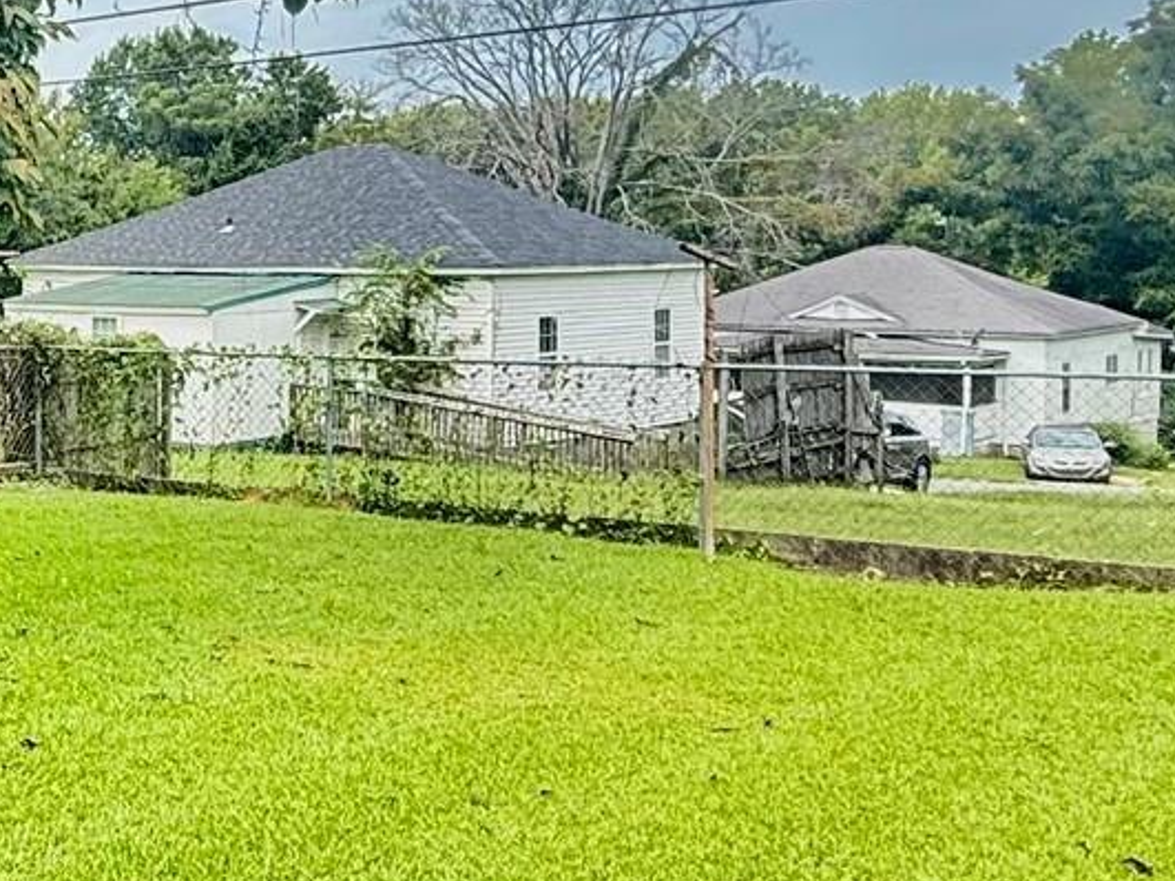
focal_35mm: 54
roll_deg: +0.3
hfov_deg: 29.1
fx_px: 1833
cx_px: -334
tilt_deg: -1.2
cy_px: 274
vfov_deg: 26.8
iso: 64
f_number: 2.2
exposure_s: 1/427
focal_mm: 2.22
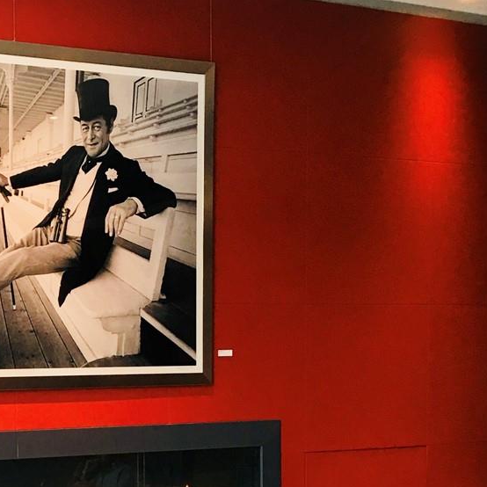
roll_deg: +0.4
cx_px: -122
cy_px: 442
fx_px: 1178
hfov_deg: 21.4
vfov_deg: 22.8
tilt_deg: -1.1
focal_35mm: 74
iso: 25
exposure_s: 1/15
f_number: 2.2
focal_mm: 4.15
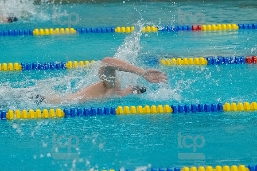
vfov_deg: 4.6
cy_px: 86
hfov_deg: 6.9
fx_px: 2140
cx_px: 128
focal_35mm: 300
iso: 10000
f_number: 5
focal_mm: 200
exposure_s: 1/1250
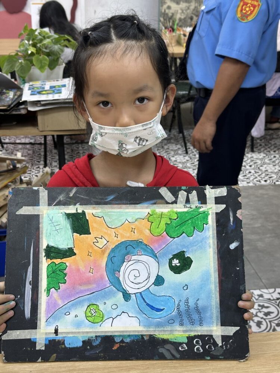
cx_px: 140
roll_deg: -1.2
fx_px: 518
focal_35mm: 48
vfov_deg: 39.7
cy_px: 186
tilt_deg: -21.9
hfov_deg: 30.3
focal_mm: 6.86
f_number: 1.78
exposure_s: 1/100
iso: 50
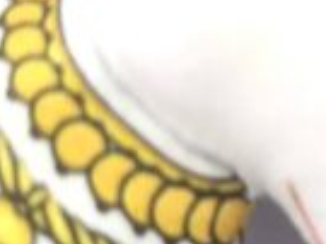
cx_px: 483
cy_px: 146
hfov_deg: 13.8
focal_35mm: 135
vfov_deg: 11.0
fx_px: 1270
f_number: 1.8
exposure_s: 1/120
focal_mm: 5.4
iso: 64
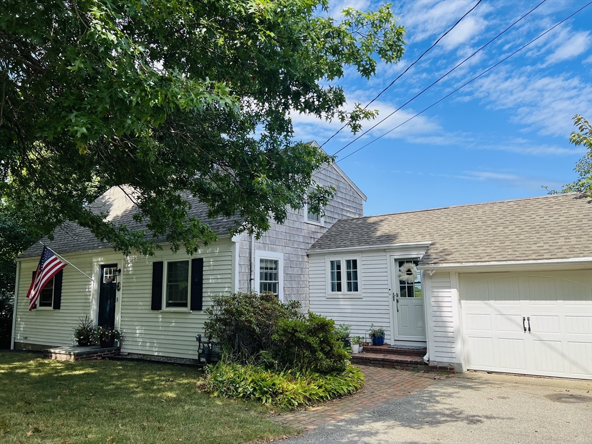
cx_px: 296
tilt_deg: +8.2
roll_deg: +0.0
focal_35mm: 26
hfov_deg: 67.3
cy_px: 222
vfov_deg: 53.1
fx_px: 445
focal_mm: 5.7
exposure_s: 1/2299
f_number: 1.5
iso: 50
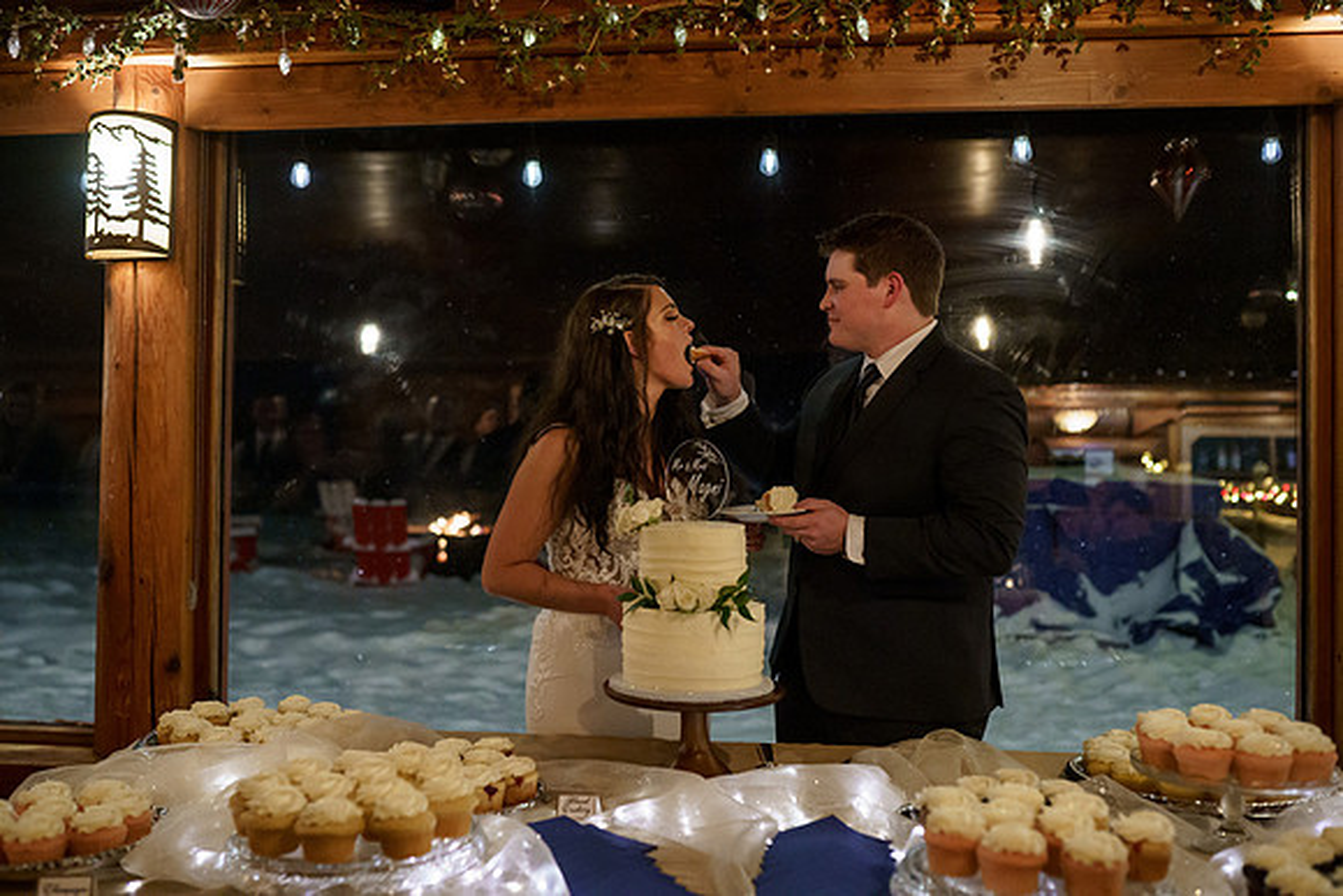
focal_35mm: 35
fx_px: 1306
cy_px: 448
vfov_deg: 37.9
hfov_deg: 54.4
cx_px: 672
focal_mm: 35
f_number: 2.2
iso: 4000
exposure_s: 1/250
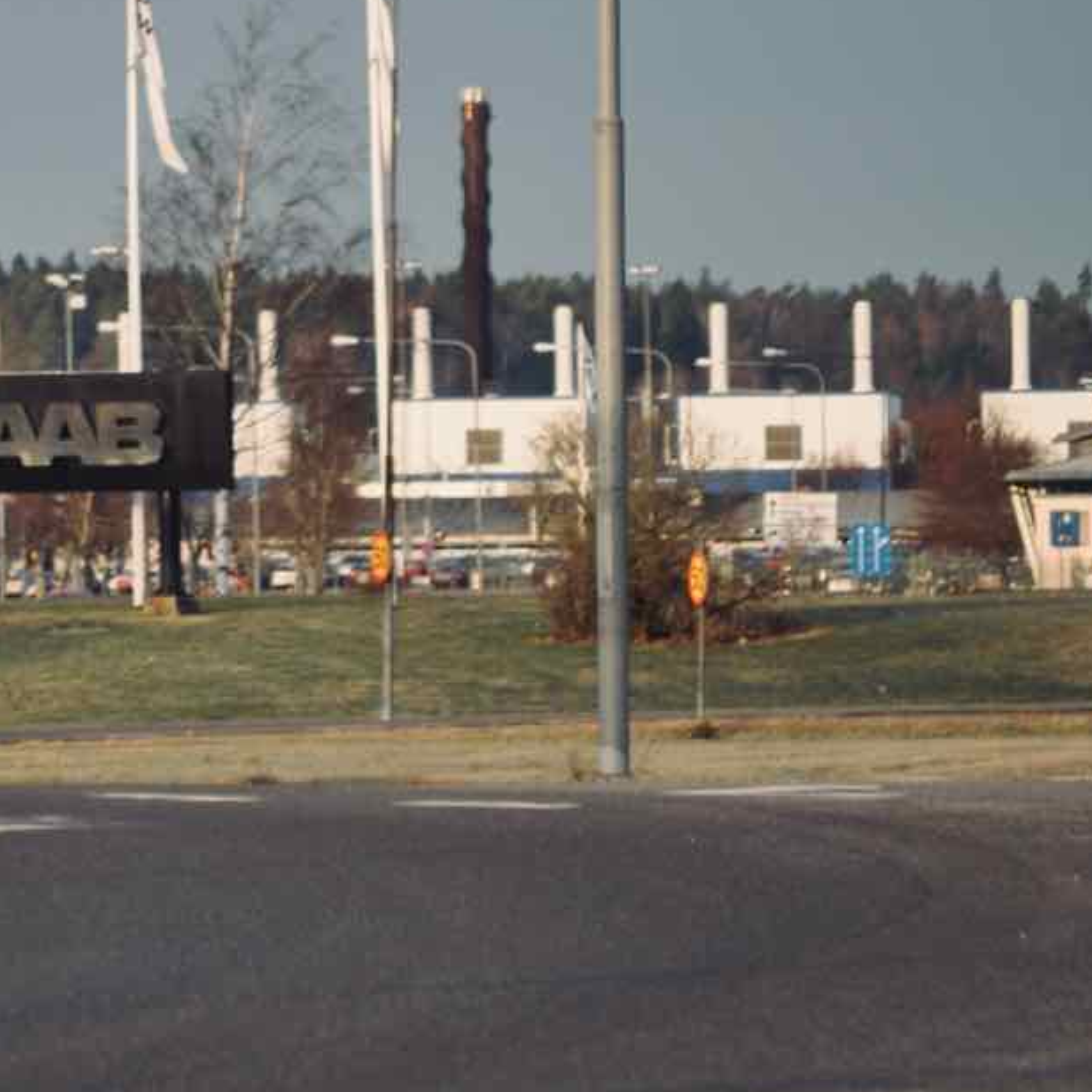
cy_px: 359
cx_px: 209
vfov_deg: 3.5
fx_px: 17952
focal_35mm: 503
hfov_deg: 3.5
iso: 400
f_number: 5.6
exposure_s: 1/400
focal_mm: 190
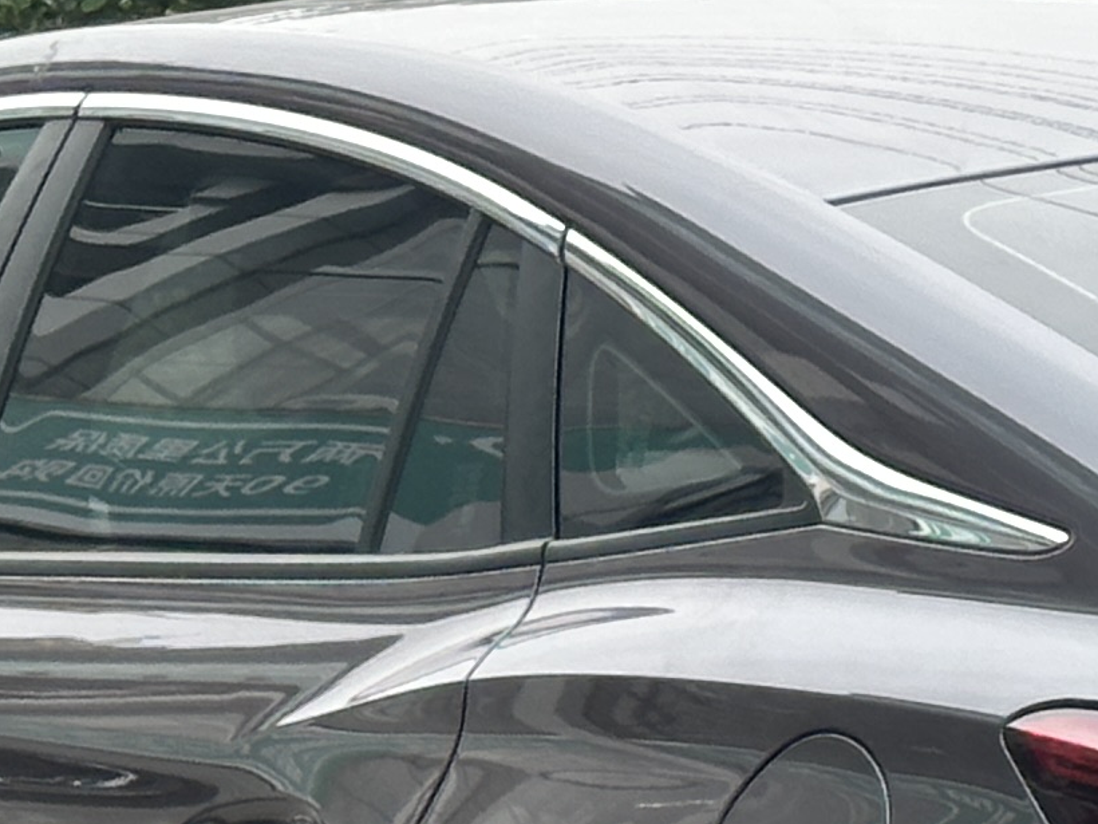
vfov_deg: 6.3
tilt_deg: -3.7
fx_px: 7486
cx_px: 917
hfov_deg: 8.4
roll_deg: +2.4
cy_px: 661
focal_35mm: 236
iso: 64
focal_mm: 6.86
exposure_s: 1/704
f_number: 1.78
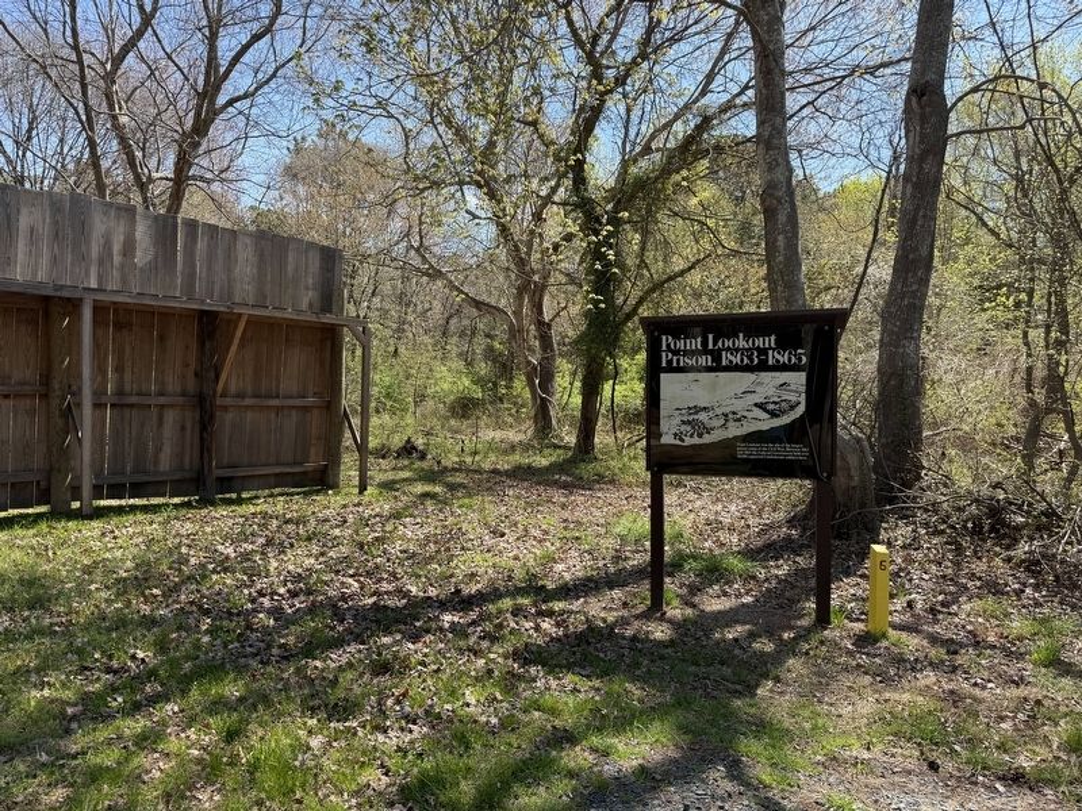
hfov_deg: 71.6
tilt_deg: +1.6
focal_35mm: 24
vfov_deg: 56.8
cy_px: 406
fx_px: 750
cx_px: 541
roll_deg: -2.0
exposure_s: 1/1493
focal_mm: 6.76
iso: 80
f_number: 1.78
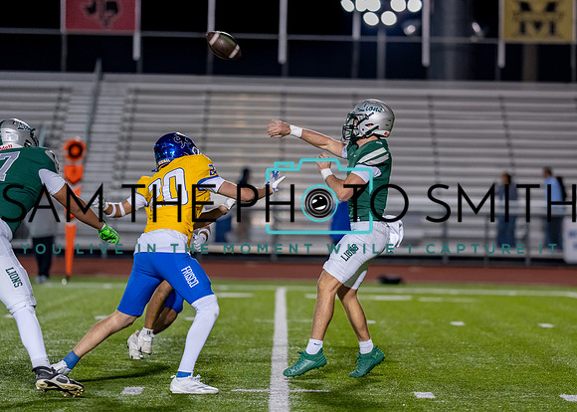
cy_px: 211
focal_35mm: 199
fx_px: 3266
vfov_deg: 7.2
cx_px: 324
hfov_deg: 10.1
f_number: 1.8
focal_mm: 135
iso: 1600
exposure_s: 1/1250
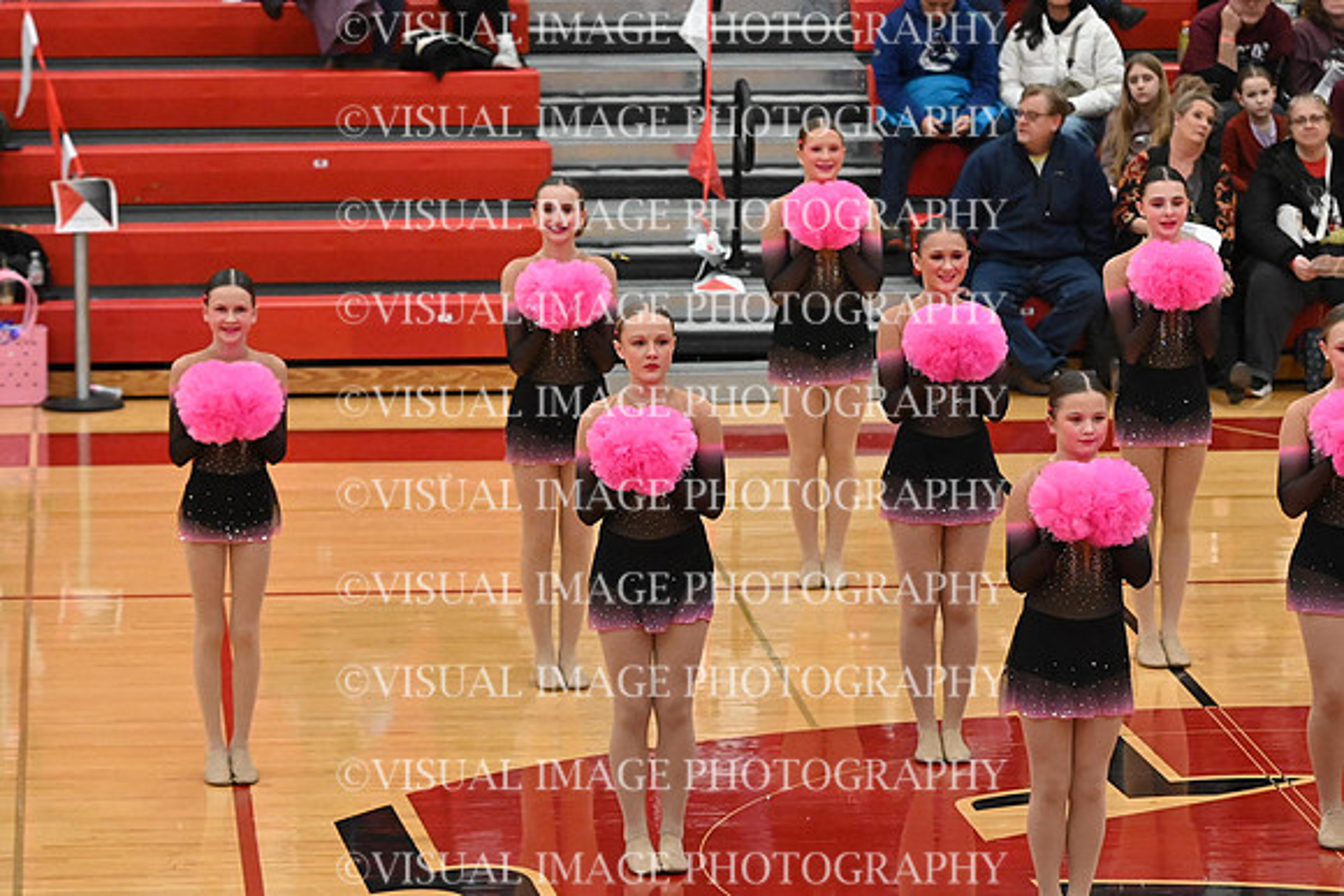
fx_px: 6273
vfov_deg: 8.2
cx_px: 672
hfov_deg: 12.2
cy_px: 448
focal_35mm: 168
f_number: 4
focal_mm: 112
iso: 8000
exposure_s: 1/400
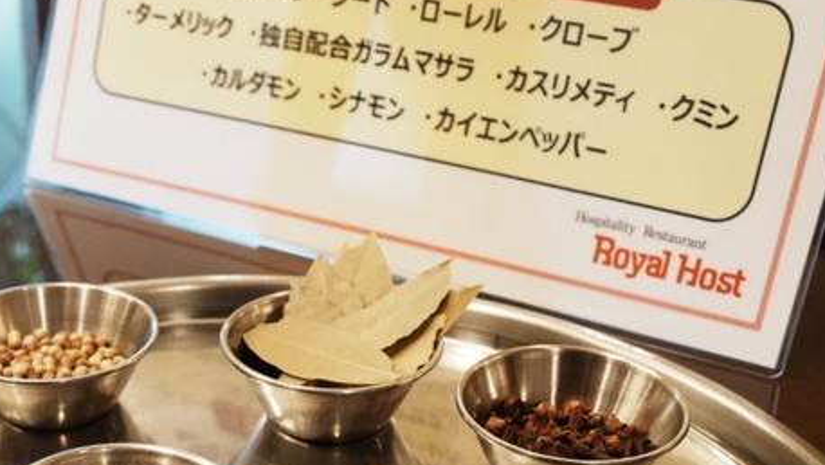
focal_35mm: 62
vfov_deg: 18.8
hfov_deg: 33.3
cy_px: 496
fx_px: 1357
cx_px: 227
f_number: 6.3
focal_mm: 25
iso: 4000
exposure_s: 1/60
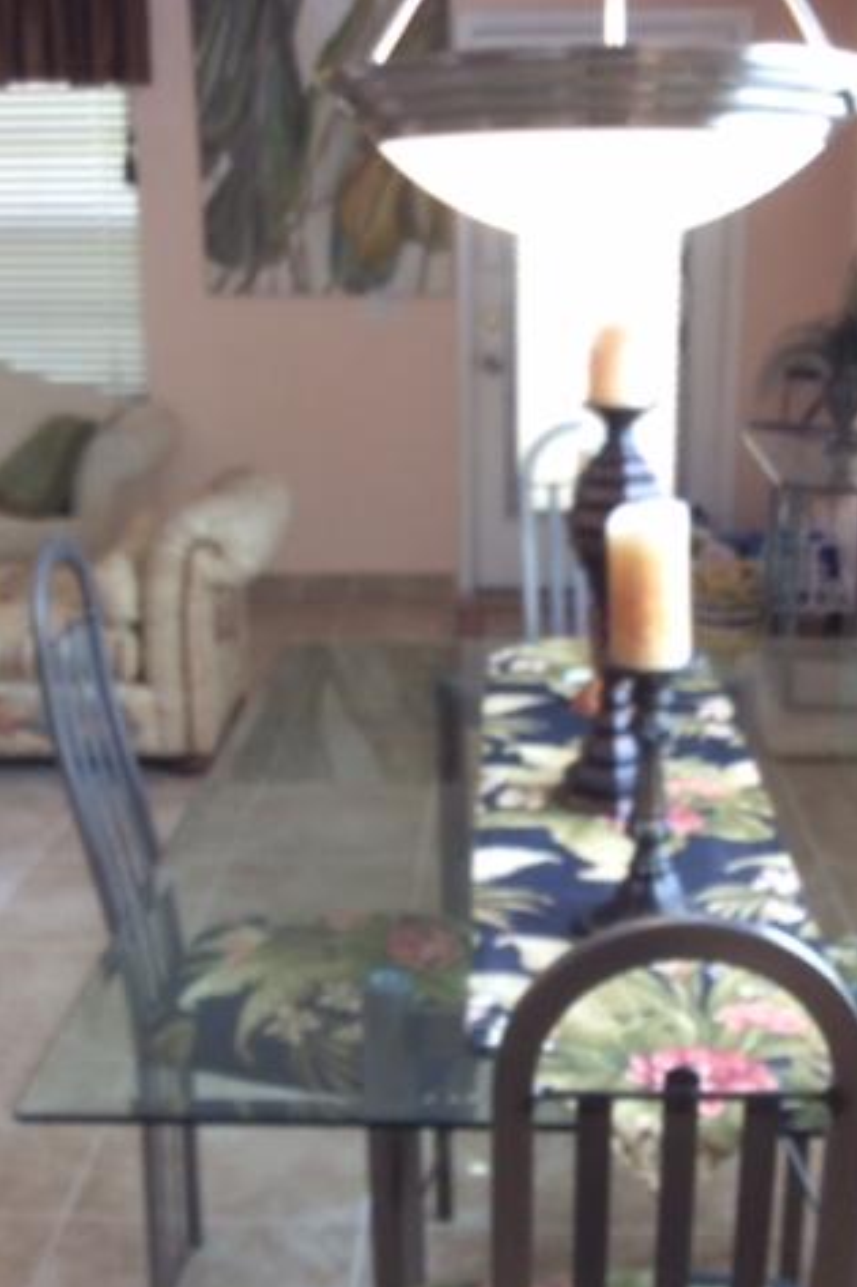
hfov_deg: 29.8
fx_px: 1608
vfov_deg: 43.6
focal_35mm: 45
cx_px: 430
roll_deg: +0.9
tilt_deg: -15.3
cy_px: 645
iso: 40
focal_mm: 3.3
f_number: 2.4
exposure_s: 1/30
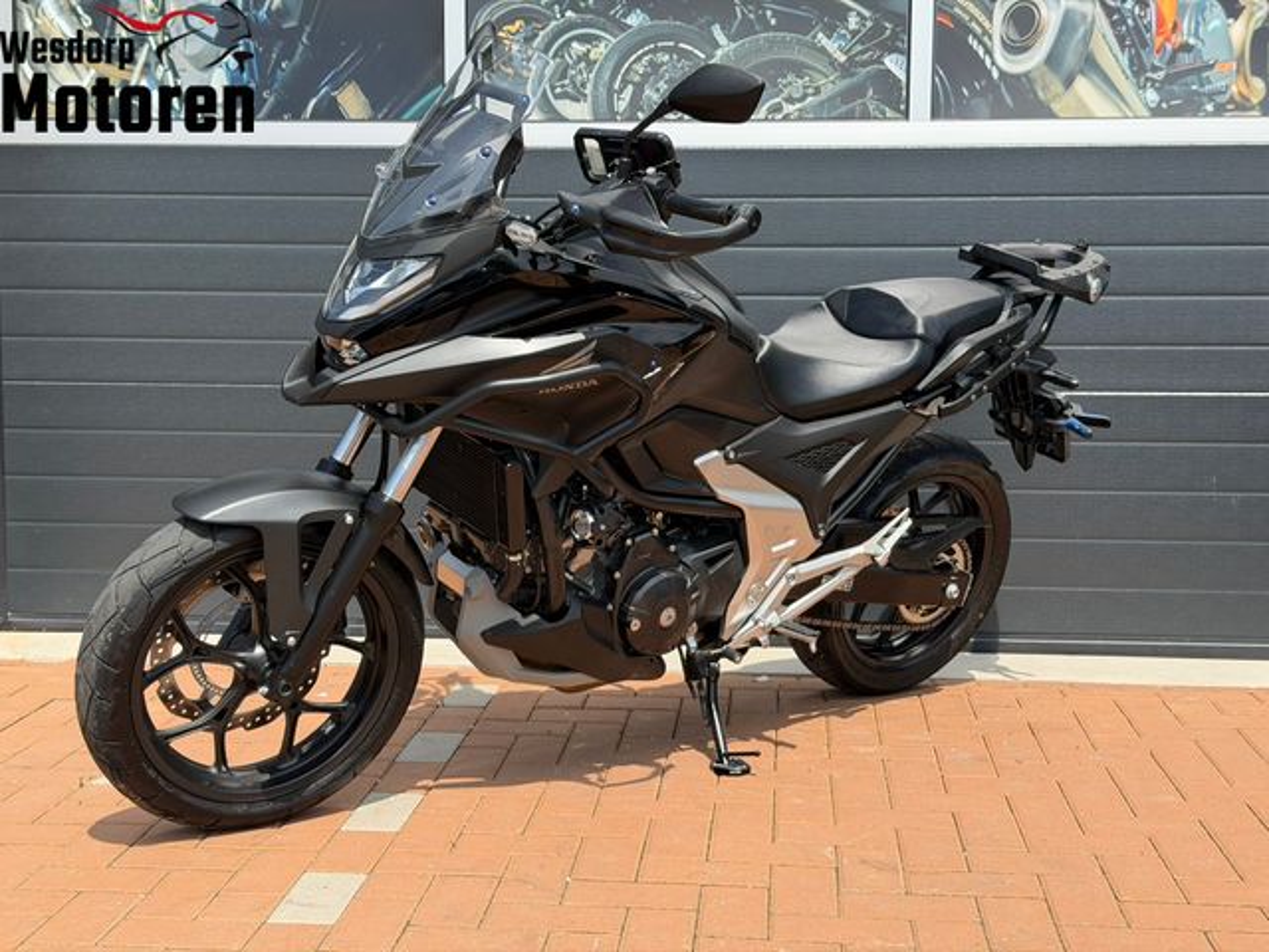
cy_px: 476
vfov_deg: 30.3
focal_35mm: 48
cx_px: 634
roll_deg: -0.5
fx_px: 1760
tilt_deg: -4.6
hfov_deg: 39.7
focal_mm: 6.76
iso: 80
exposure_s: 1/2865
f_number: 1.78
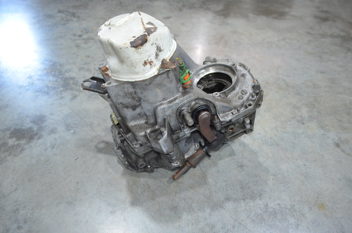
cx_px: 176
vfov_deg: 47.7
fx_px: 263
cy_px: 116
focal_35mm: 27
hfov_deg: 67.5
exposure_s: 1/60
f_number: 3.5
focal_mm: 18
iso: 800
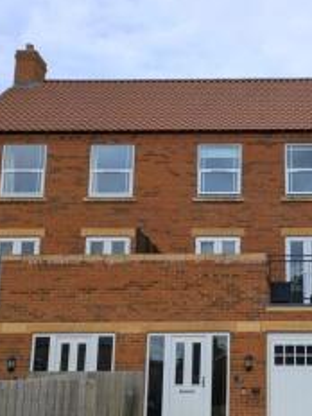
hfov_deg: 29.9
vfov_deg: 40.1
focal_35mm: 47
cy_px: 264
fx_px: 565
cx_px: 265
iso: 44
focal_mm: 5.43
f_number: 1.89
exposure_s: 1/2155
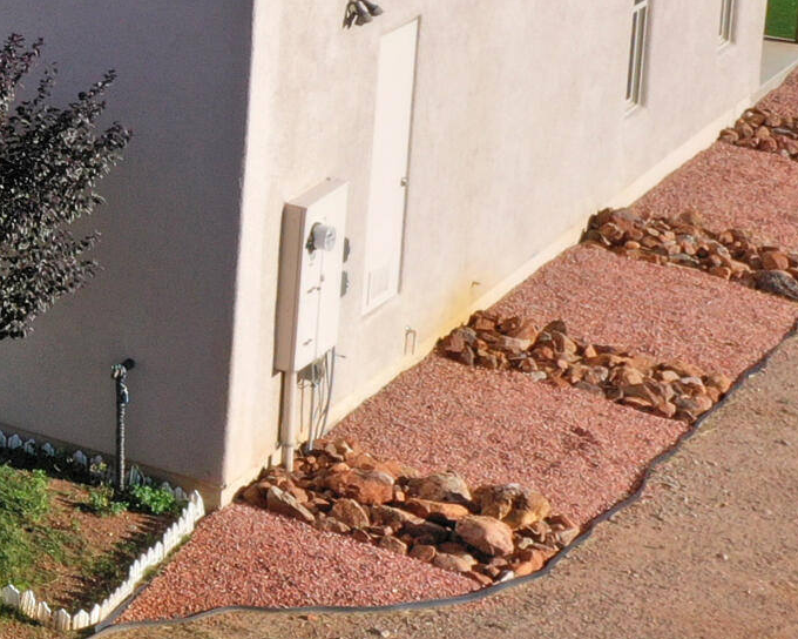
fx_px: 2740
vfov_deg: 13.1
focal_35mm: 116
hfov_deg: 14.2
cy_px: -31
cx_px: -739
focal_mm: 10.26
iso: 100
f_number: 9
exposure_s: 1/320
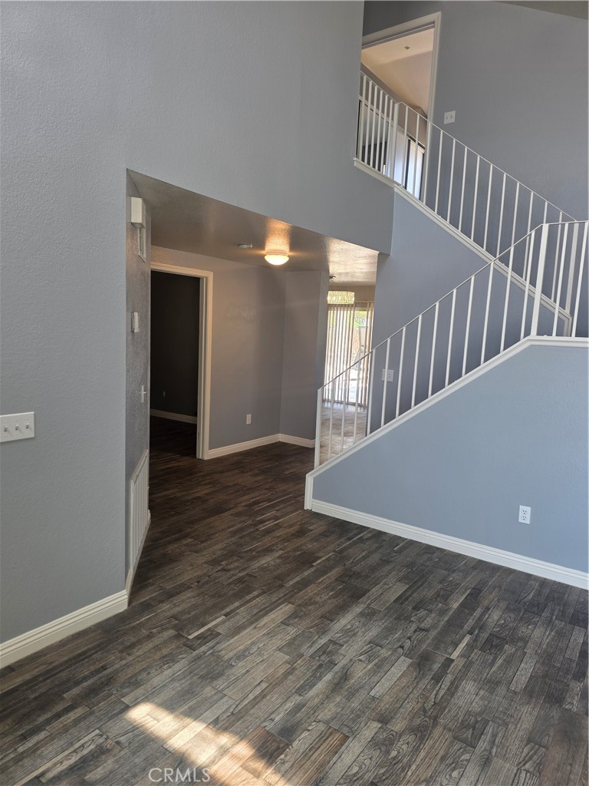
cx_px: 294
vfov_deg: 73.9
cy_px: 393
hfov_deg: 58.9
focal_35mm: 23
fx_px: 522
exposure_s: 1/120
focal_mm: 6.3
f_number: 1.7
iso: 80
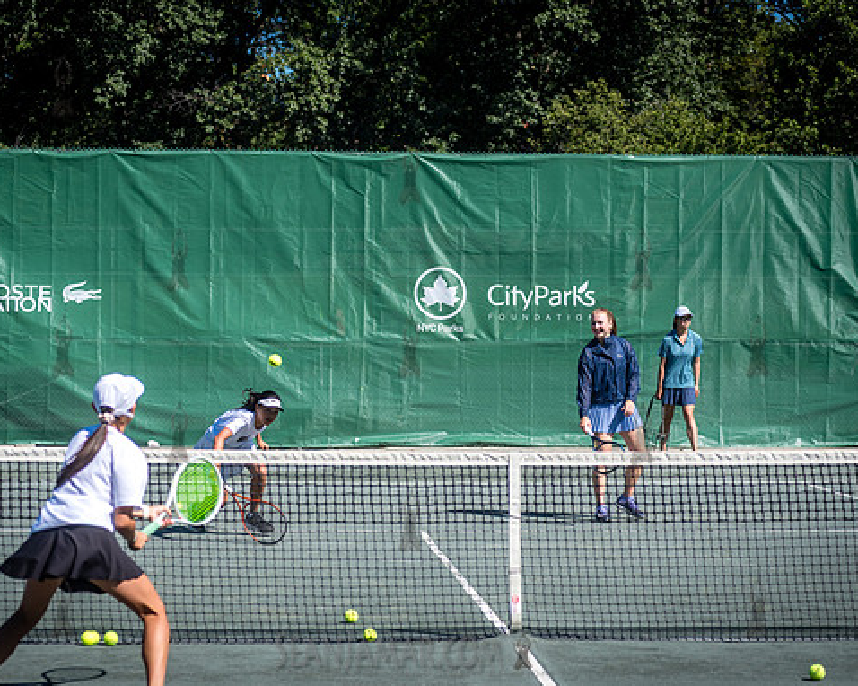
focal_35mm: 94
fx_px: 2386
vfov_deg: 16.4
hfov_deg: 20.4
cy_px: 346
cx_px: 409
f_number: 4
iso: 200
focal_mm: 80
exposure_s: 1/3200
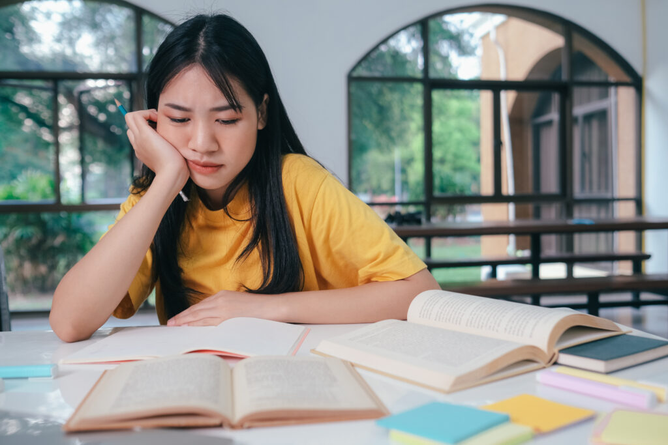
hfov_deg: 54.4
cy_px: 222
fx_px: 649
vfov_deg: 37.9
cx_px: 334
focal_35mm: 35
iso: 400
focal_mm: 23
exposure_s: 1/60
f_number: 2.5
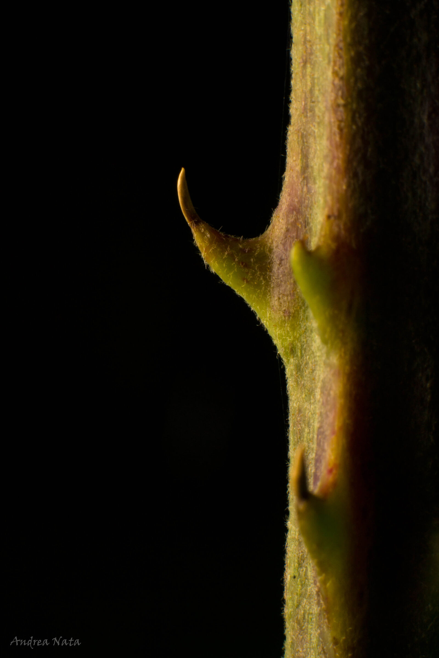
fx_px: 1372
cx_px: 220
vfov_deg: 27.0
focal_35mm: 75
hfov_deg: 18.2
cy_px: 329
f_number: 16
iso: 200
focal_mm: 50
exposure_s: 1/60
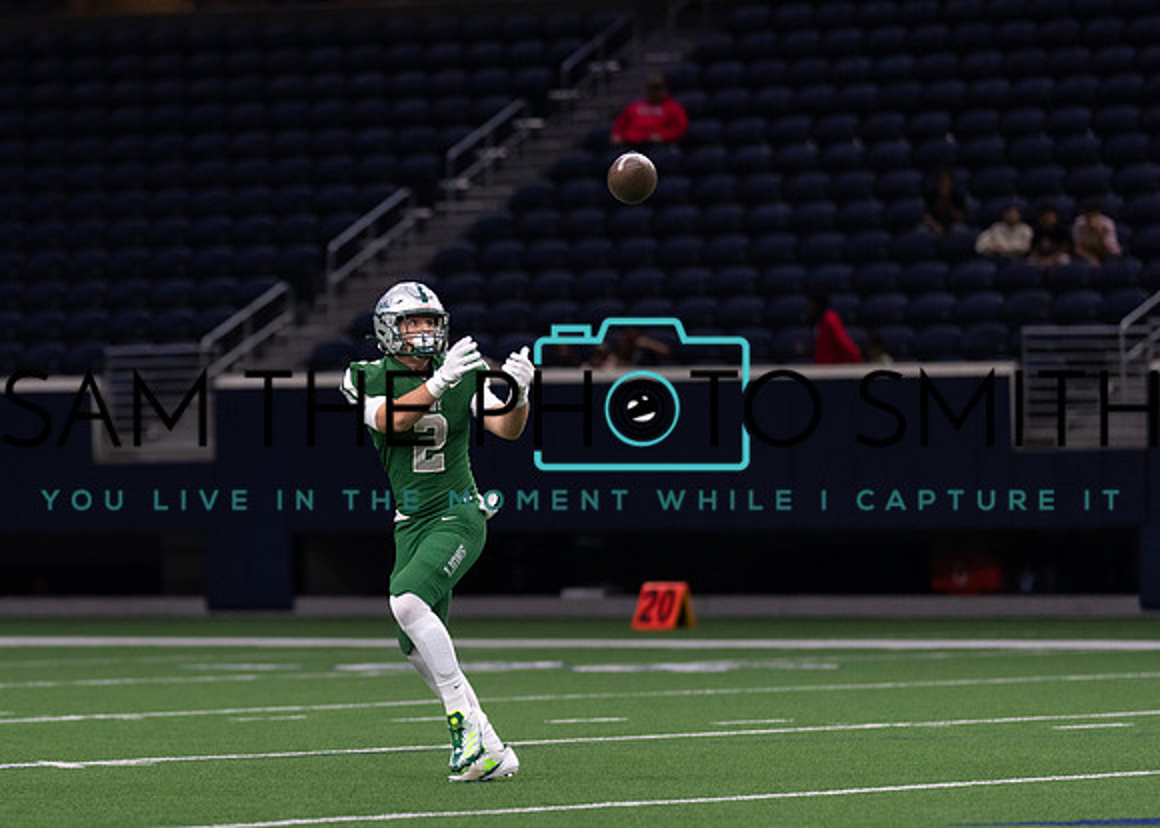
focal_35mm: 259
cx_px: 268
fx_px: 8537
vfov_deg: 5.6
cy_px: 458
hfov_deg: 7.8
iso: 1000
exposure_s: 1/1250
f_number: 1.8
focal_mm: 135
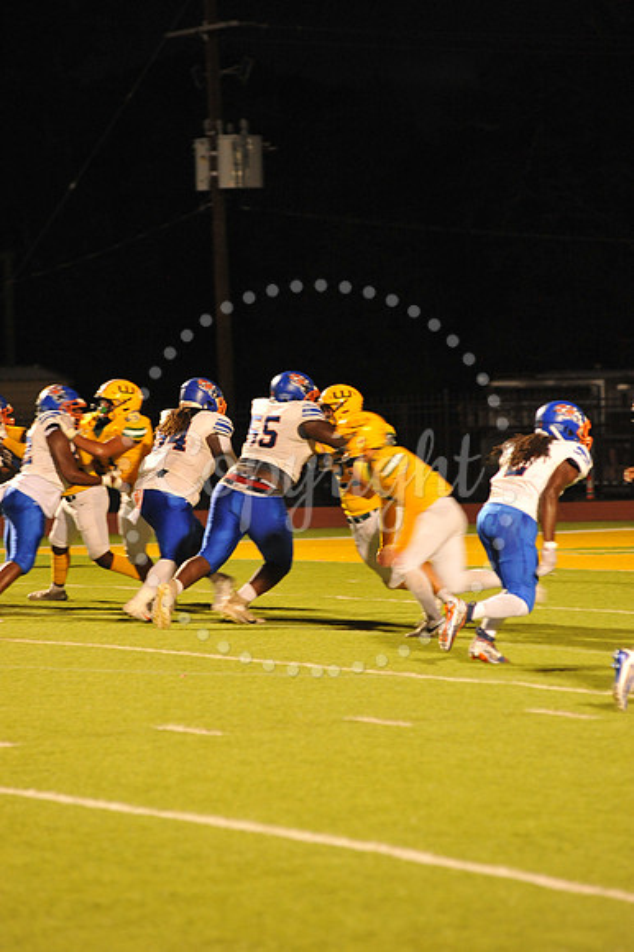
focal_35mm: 185
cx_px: 317
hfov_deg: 7.4
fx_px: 4893
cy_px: 476
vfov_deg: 11.1
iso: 3200
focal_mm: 185
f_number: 5
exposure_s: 1/160
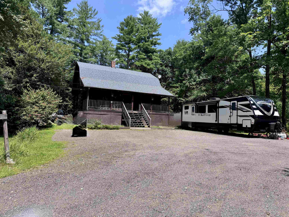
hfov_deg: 71.6
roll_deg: -2.3
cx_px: 144
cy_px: 108
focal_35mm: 24
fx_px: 200
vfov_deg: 56.8
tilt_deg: +3.5
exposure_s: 1/2604
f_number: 1.78
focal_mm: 6.76
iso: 80
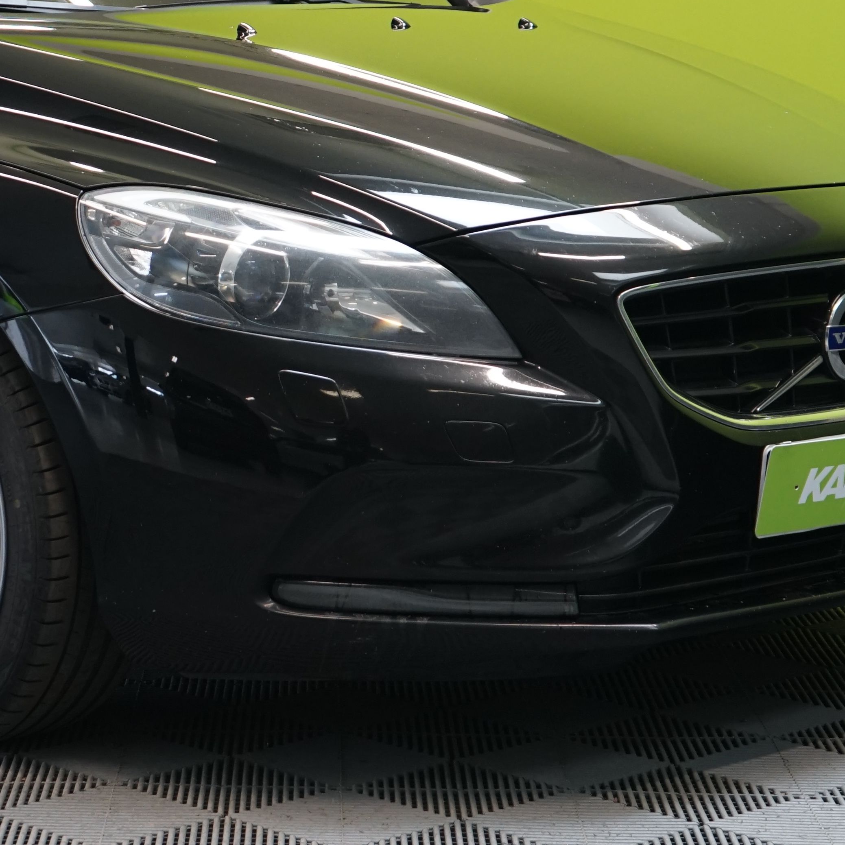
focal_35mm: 108
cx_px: 3
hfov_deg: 15.8
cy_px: 244
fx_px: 2983
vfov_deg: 16.1
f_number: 4.5
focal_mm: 44
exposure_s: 1/30
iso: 800
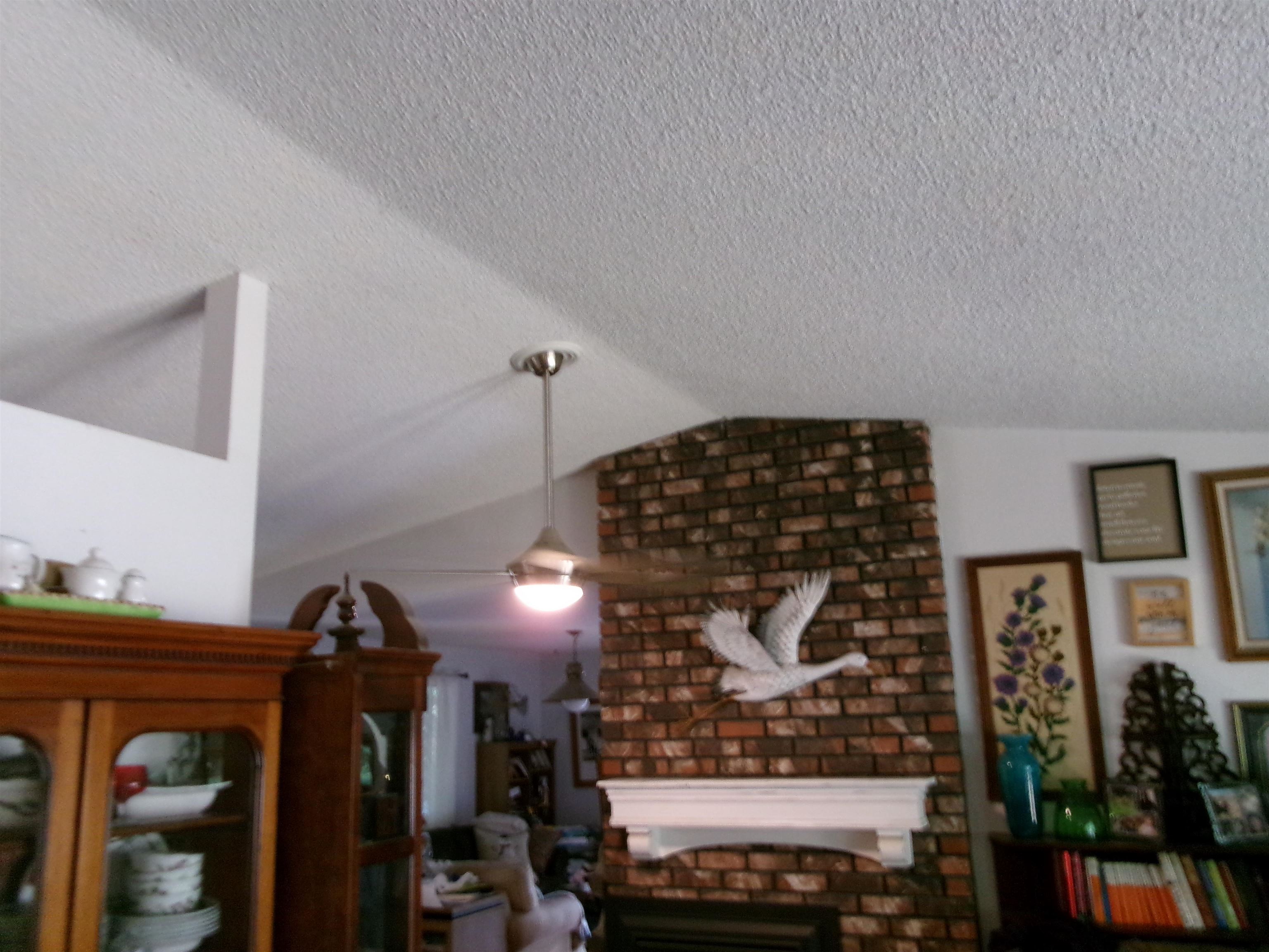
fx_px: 1026
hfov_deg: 63.4
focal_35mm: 28
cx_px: 634
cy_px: 476
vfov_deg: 49.7
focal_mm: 5.1
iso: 400
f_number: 3.9
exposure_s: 1/17
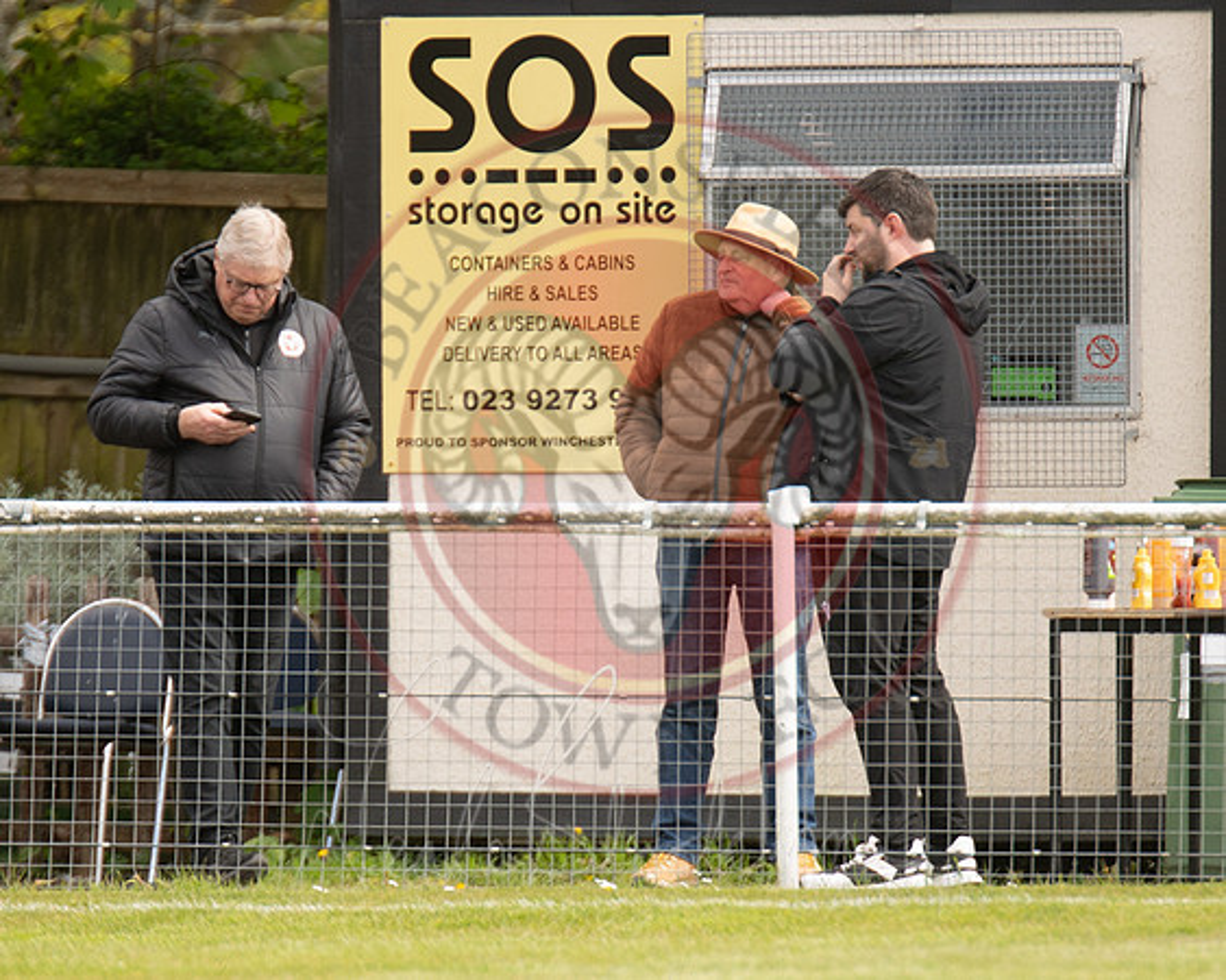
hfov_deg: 2.1
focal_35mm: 912
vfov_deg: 1.7
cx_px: 513
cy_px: 578
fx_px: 33065
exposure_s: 1/1000
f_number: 4
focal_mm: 420
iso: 400
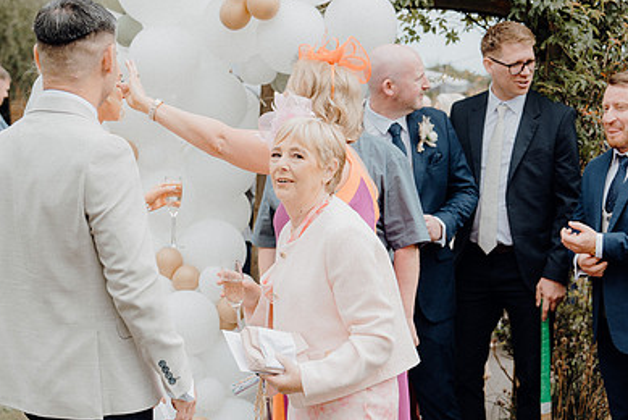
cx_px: 313
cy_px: 269
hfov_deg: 28.8
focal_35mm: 70
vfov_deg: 19.4
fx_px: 1222
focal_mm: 47
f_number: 3.5
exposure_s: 1/500
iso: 125
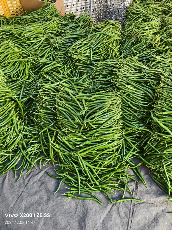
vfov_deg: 73.9
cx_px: 86
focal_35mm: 23
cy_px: 115
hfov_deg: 58.9
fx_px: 152
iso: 288
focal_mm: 5.6
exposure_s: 1/100
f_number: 1.57
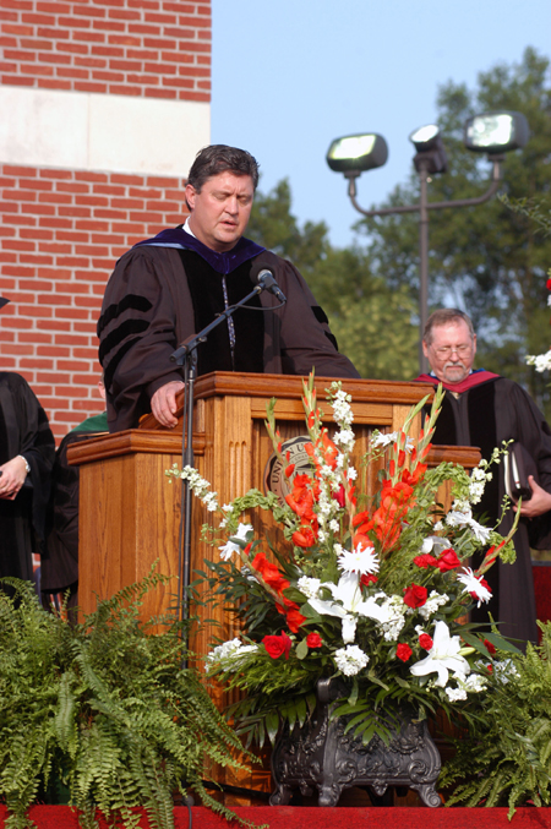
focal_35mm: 138
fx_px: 3175
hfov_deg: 9.9
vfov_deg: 14.9
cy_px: 414
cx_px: 276
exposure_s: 1/500
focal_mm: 92
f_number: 5.6
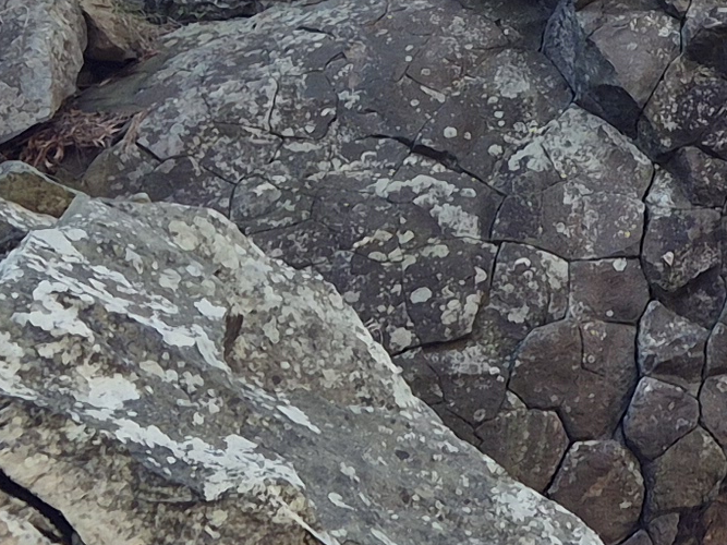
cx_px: 1006
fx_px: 2898
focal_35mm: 138
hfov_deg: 13.6
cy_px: -95
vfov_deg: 10.6
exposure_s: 1/201
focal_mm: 5.4
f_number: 1.8
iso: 25
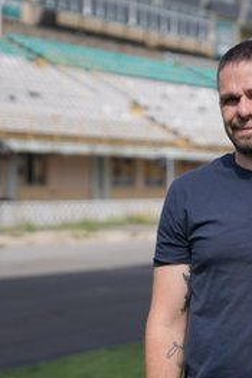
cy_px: 190
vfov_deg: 23.4
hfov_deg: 15.7
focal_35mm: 87
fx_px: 912
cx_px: 161
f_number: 2.8
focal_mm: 57
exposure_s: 1/3200
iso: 125
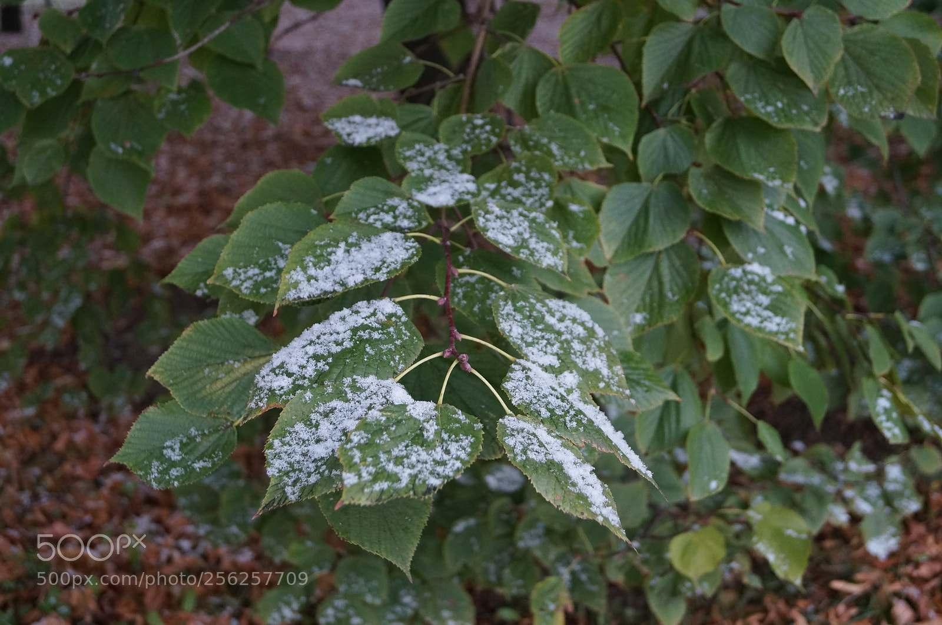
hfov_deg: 46.5
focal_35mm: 42
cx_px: 471
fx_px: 1097
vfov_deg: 31.8
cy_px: 312
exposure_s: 1/160
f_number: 4.5
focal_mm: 28
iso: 800
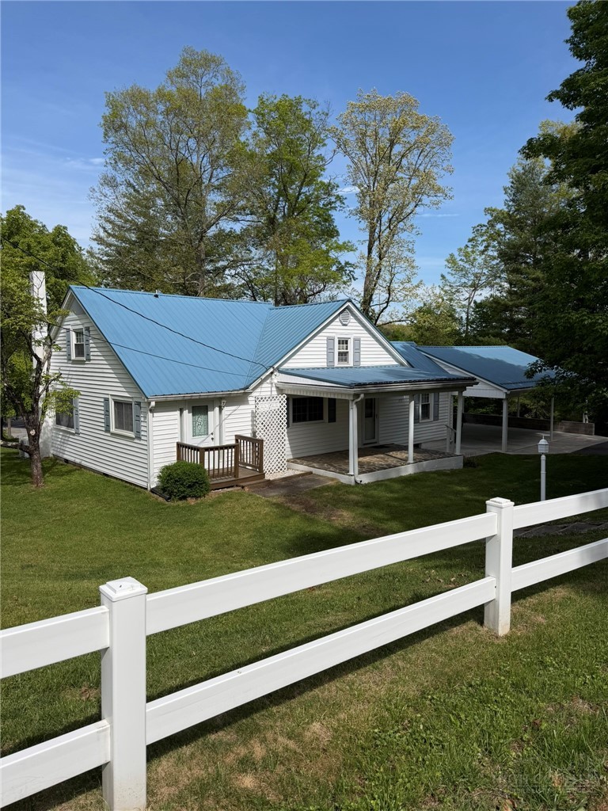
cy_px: 406
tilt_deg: -4.3
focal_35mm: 24
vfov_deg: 71.6
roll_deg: +0.1
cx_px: 304
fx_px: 562
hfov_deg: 56.8
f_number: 1.78
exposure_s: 1/6711
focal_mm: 6.76
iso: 80
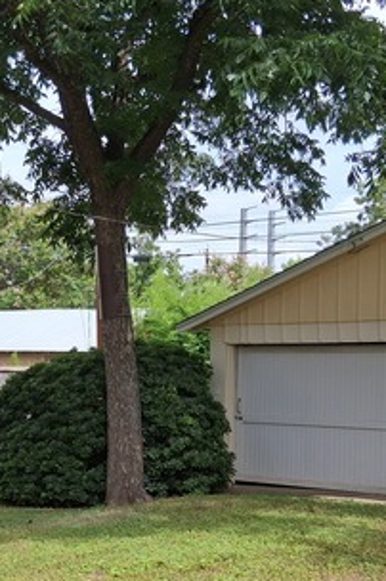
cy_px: 380
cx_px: 82
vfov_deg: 34.8
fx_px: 919
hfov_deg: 23.4
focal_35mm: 57
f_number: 1.8
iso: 25
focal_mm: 3.98
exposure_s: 1/452
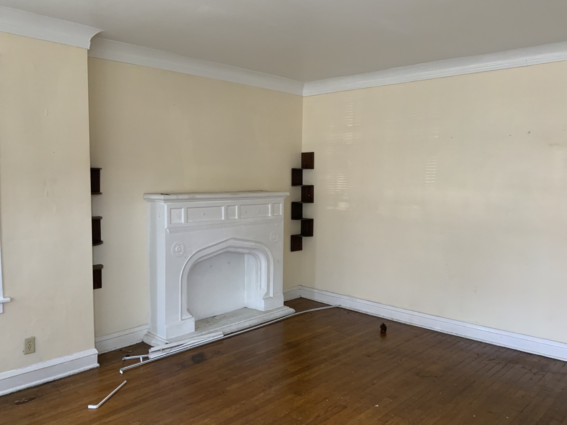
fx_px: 475
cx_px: 284
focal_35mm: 29
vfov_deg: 48.2
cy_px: 212
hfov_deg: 61.7
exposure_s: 1/60
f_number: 1.8
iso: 160
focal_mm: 3
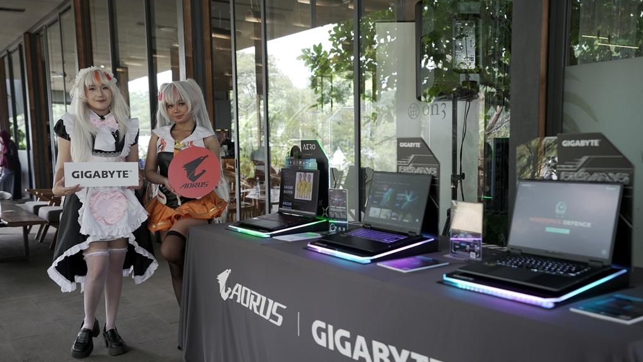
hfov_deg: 54.0
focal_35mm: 37
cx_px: 319
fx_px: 631
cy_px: 198
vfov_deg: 32.0
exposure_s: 1/80
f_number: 2.8
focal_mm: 35
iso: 320
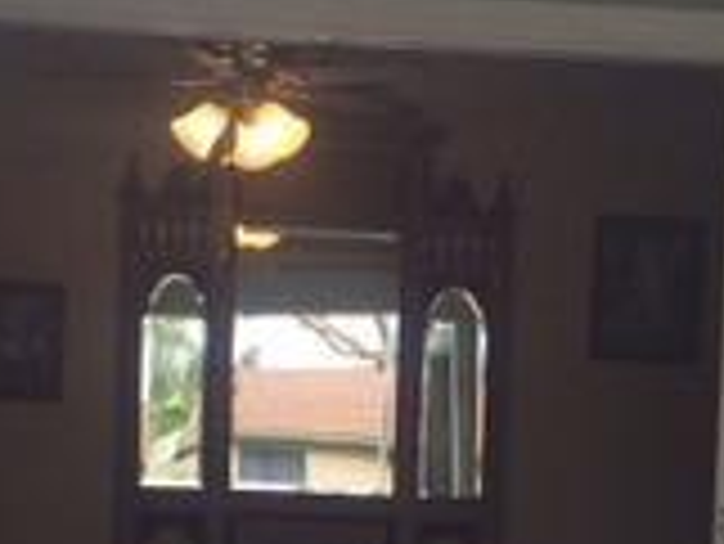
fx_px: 2407
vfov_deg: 12.5
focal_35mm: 115
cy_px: 683
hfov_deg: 17.1
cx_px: 459
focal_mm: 4.15
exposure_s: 1/313
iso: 32
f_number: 2.2
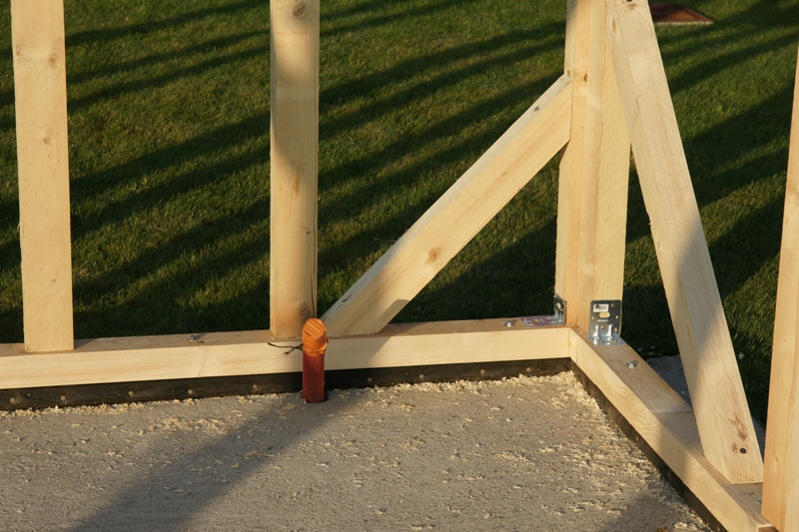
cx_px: 400
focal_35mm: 90
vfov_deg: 15.2
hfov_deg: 22.6
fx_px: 1997
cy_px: 266
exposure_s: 1/400
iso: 200
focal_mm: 60
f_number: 8
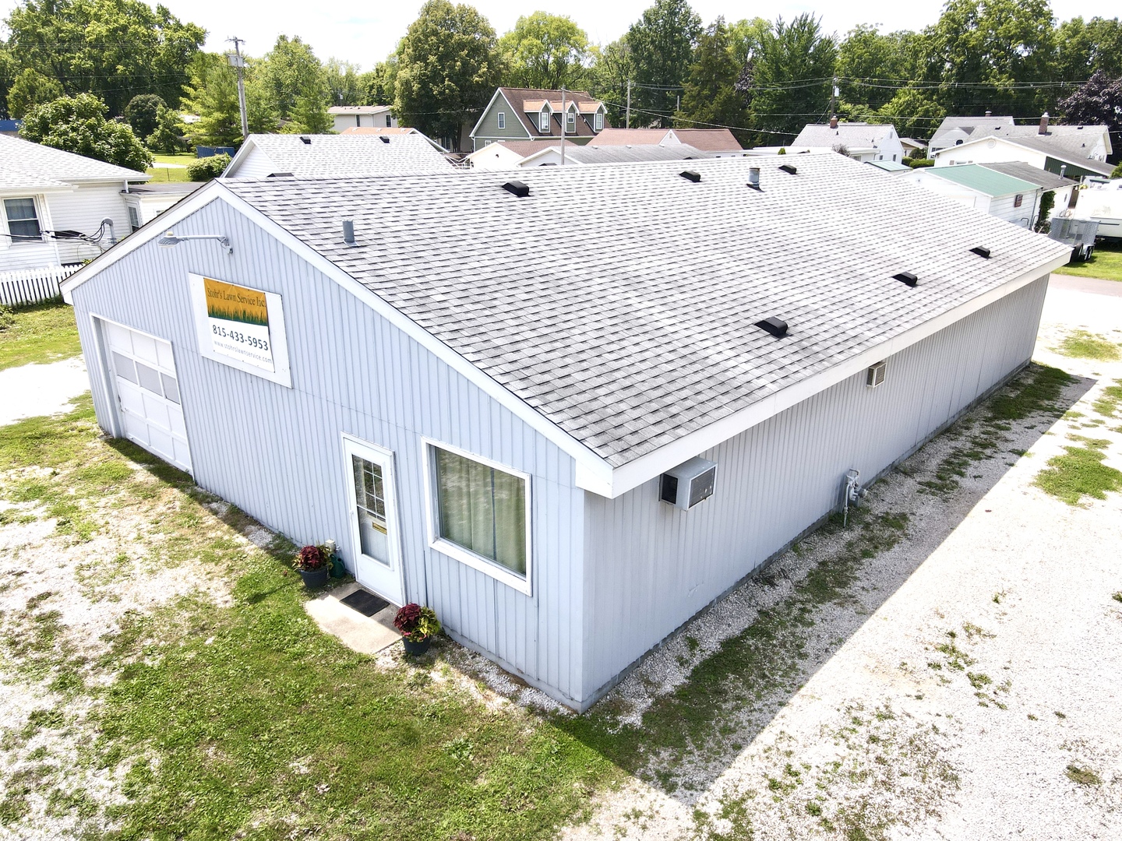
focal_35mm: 24
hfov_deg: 71.6
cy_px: 420
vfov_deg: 56.8
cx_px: 561
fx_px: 778
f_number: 2.8
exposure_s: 1/30
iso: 100
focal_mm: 4.5
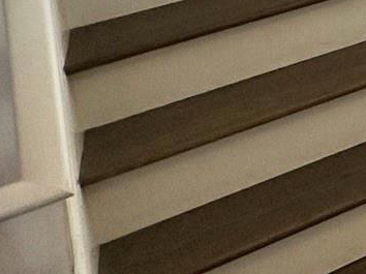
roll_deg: +1.7
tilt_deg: -11.1
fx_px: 856
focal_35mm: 81
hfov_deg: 12.7
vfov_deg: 15.3
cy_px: -240
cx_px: 1015
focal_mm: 2.22
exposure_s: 1/120
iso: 80
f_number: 2.2
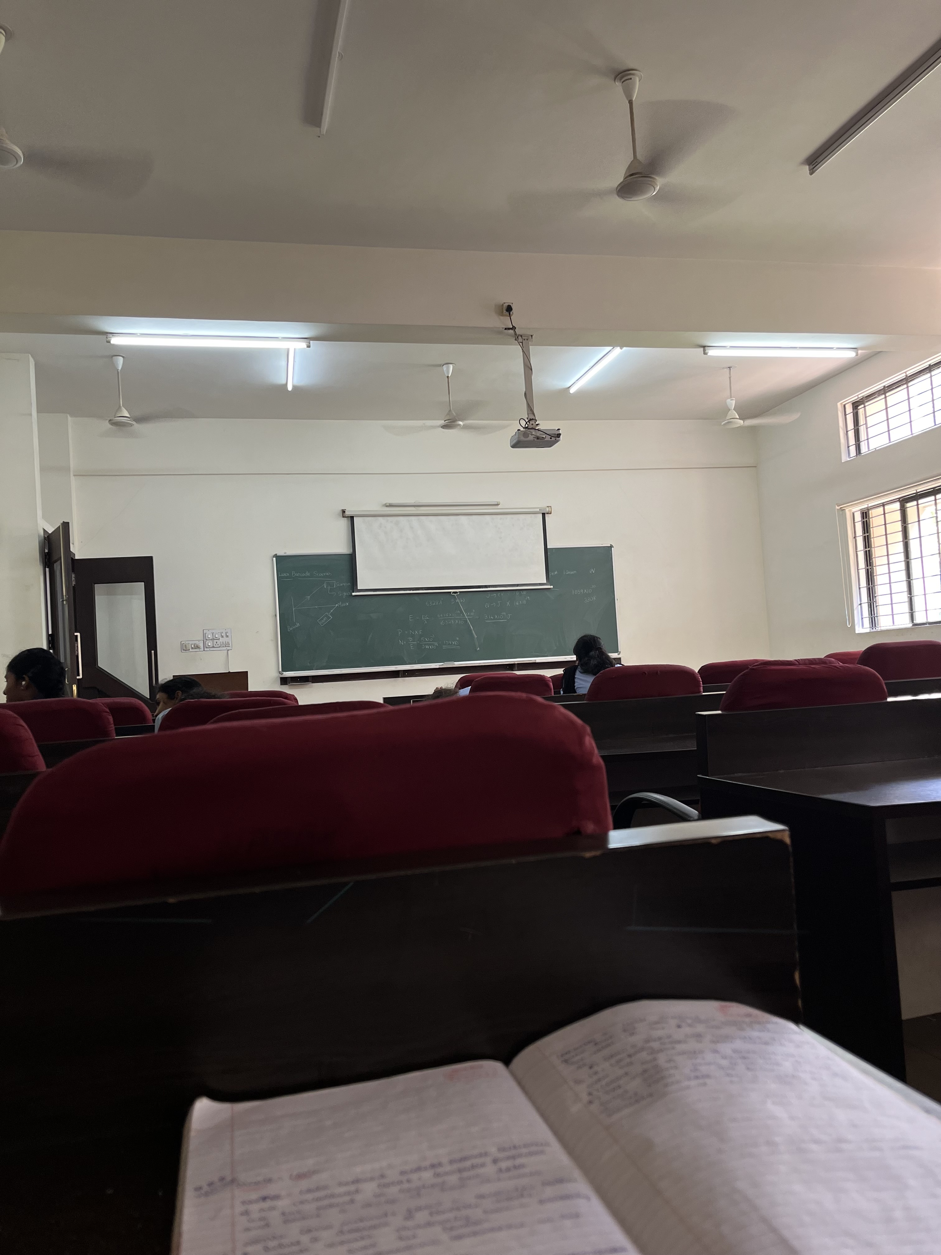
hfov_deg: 53.1
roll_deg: +3.9
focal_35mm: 26
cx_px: 470
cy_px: 628
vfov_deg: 67.3
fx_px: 942
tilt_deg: +1.5
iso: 100
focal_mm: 5.1
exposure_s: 1/50
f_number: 1.6
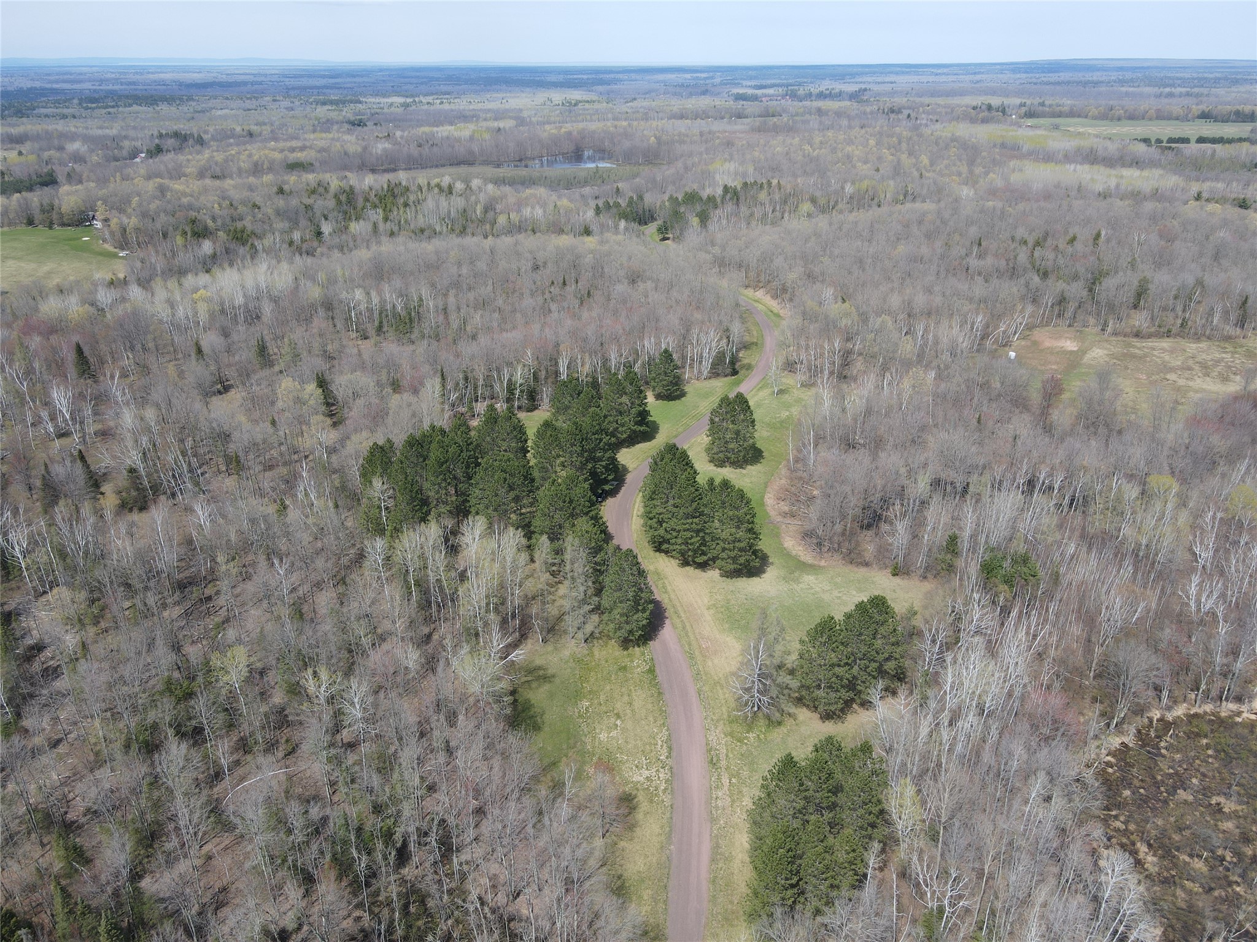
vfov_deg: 56.8
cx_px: 628
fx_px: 872
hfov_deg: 71.6
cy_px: 471
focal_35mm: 24
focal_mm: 4.5
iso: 100
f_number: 2.8
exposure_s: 1/500
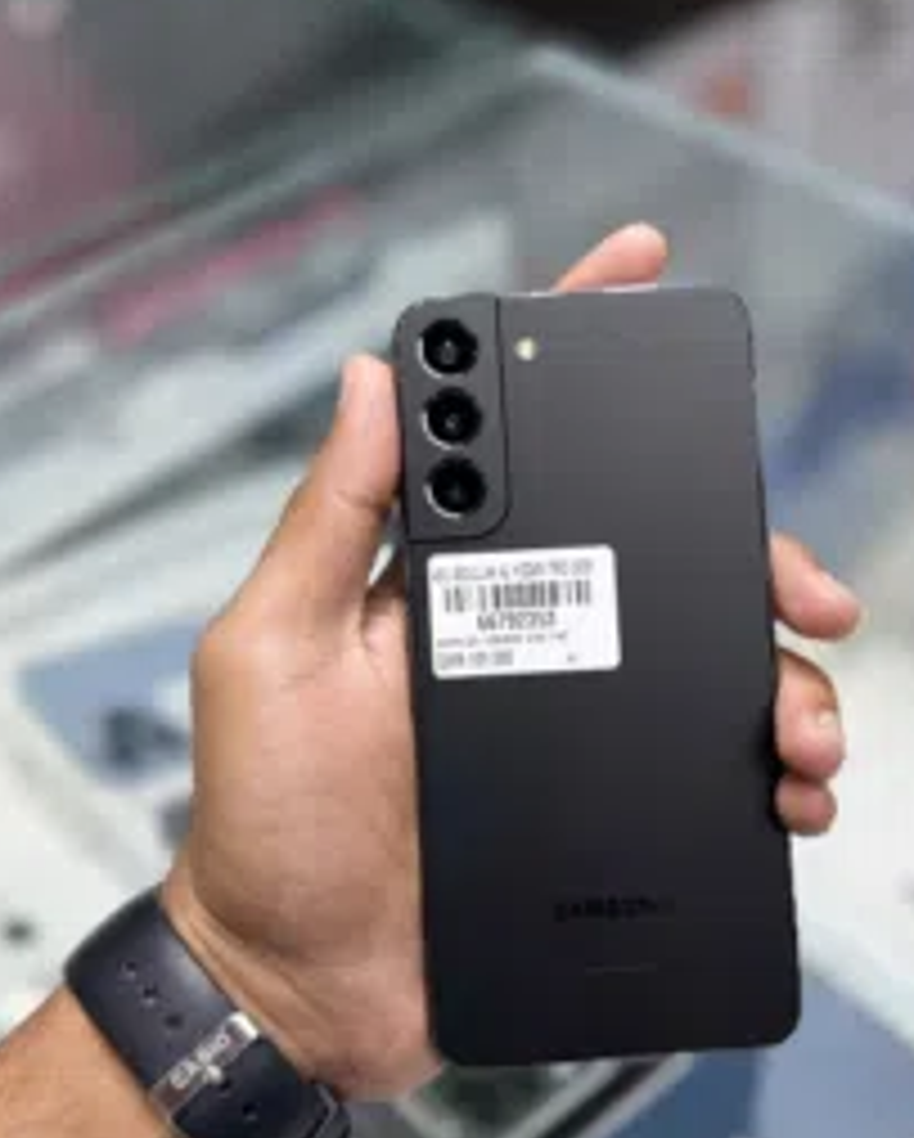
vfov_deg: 49.0
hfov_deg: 39.9
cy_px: 544
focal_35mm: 37
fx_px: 1249
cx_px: 576
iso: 80
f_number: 1.78
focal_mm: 6.76
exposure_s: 1/665
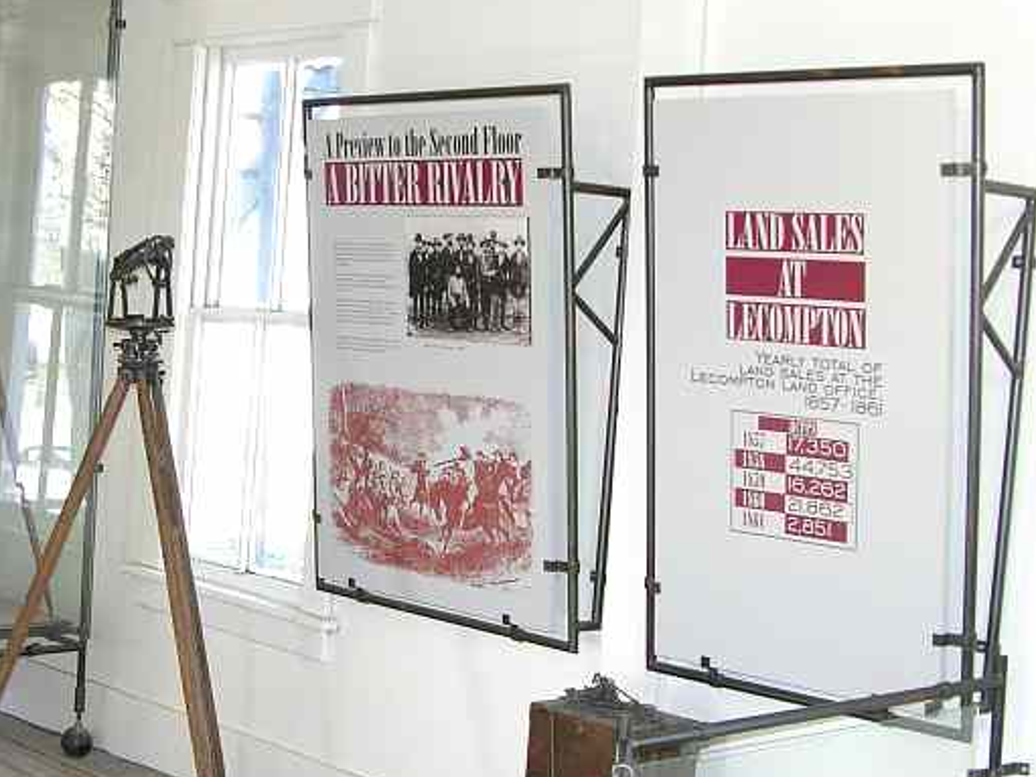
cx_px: 528
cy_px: 391
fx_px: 1077
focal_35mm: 36
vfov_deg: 39.6
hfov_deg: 51.4
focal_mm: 8.9
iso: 100
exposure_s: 1/30
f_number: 2.8
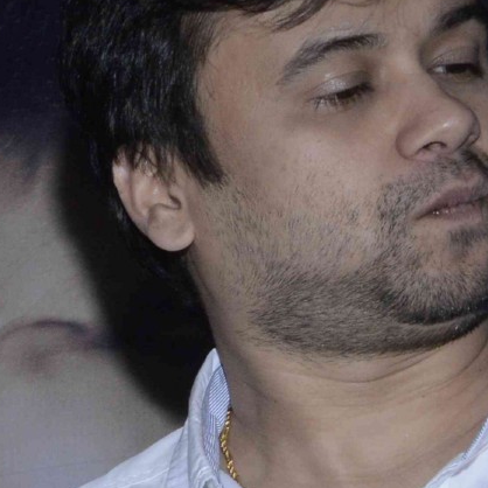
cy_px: 622
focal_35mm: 234
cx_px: -809
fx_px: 3732
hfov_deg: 6.9
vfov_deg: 7.4
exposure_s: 1/200
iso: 800
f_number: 13
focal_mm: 34
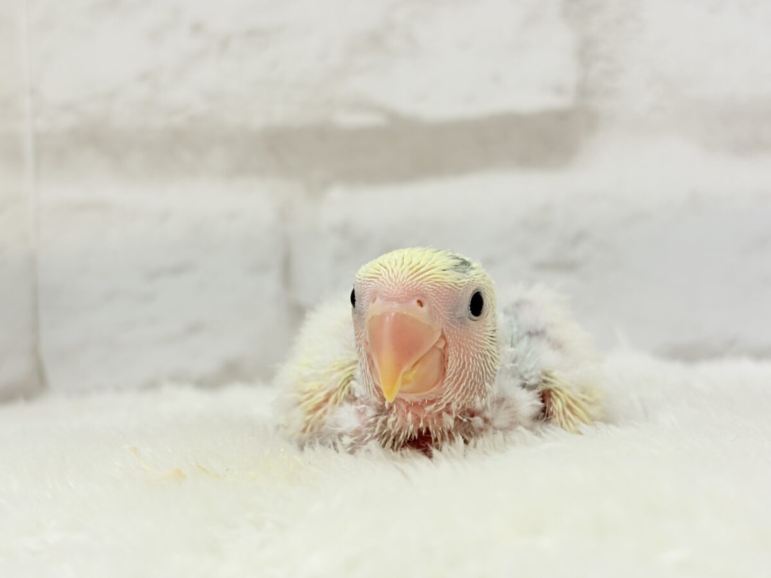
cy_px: 289
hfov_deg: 36.8
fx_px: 1158
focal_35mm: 52
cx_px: 386
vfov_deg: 28.0
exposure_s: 1/100
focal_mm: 5.96
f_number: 1.6
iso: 64
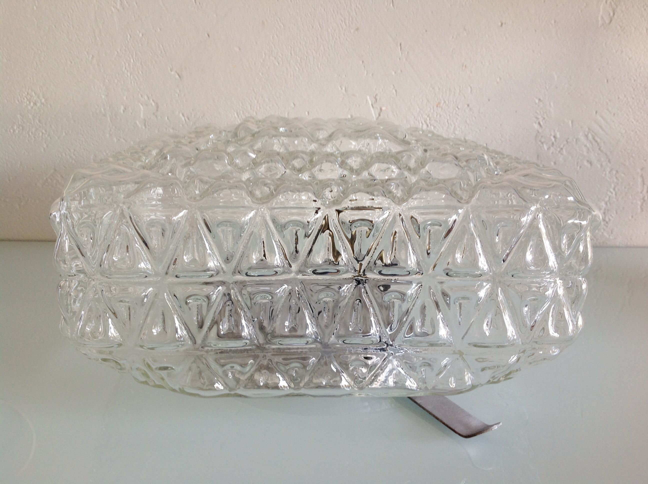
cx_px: 324
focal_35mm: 35
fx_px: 654
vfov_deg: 40.6
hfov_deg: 52.7
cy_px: 242
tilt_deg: -18.1
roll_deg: -1.4
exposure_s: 1/24
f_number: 2.4
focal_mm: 4.28
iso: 50
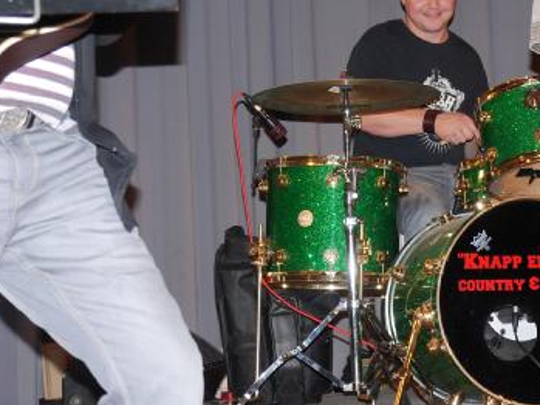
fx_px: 1717
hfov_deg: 17.7
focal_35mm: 110
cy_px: 124
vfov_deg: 13.4
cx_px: 444
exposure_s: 1/50
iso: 800
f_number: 5
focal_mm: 32
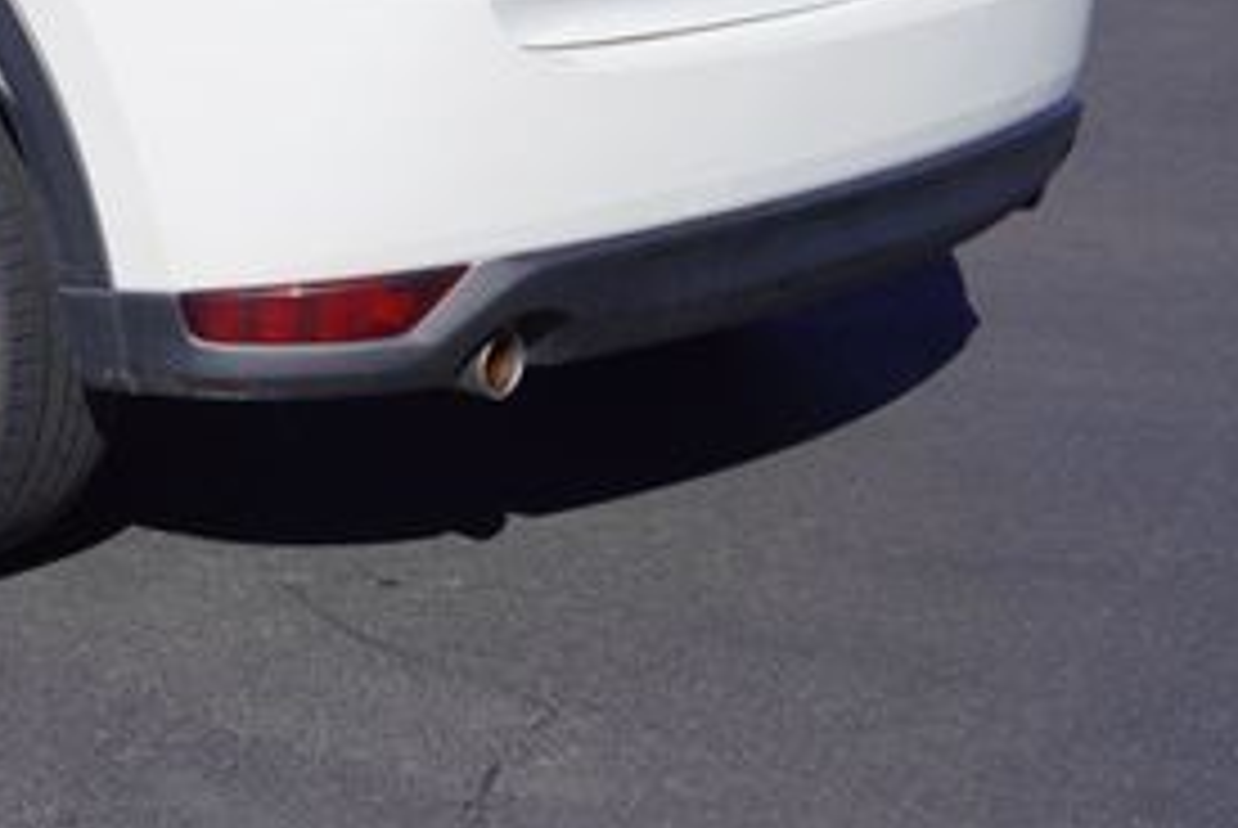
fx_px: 3001
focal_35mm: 87
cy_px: 0
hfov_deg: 22.1
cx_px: -122
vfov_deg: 15.4
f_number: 11
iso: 100
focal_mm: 25
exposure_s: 1/250
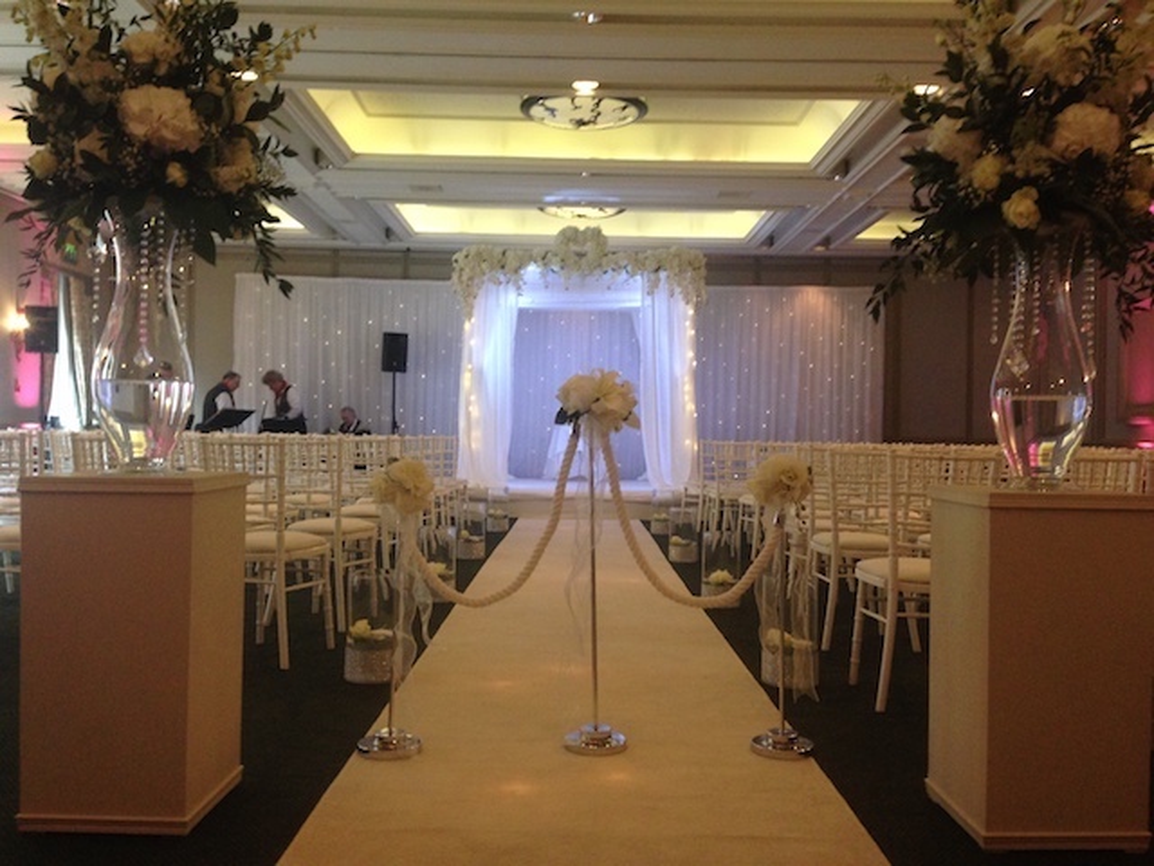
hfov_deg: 55.4
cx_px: 577
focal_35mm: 33
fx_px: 1100
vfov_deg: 42.9
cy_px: 433
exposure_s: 1/20
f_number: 2.4
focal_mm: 4.12
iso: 160
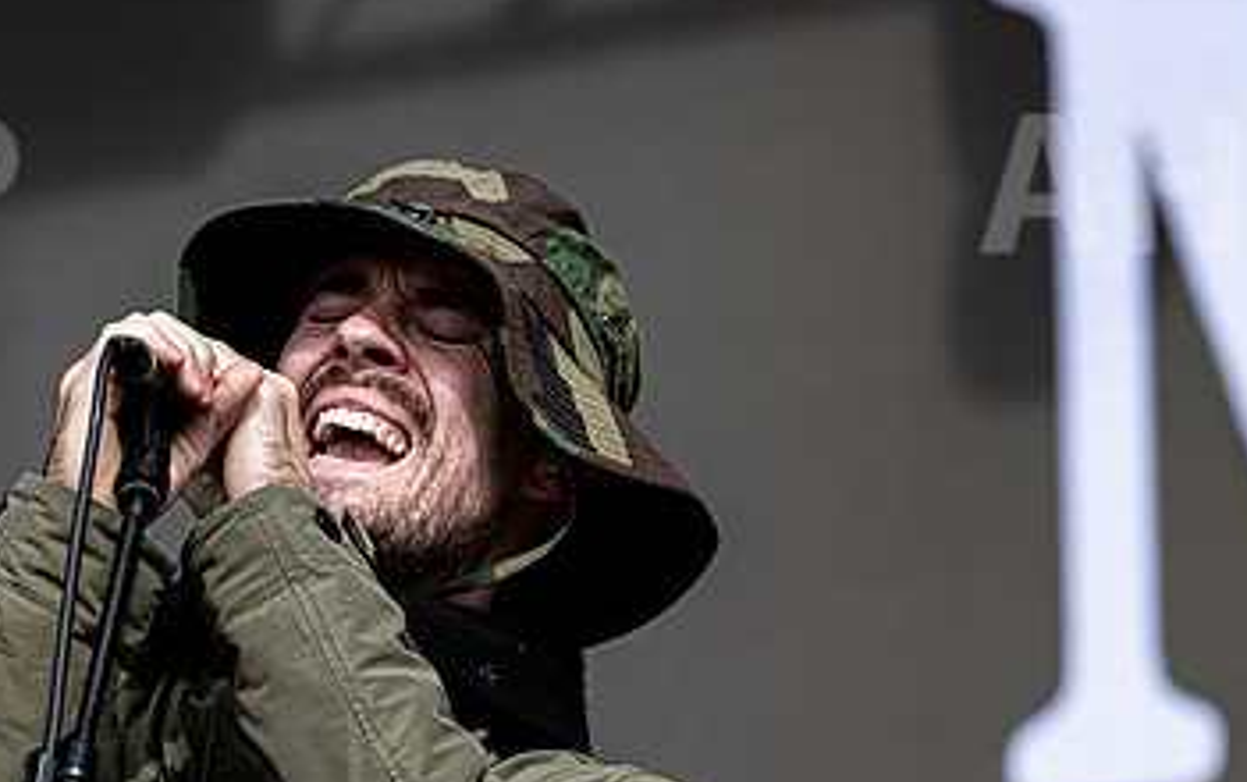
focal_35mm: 449
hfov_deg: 4.7
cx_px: 364
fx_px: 15271
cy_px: 517
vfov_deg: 2.9
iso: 160
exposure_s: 1/500
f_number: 5.6
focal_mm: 200
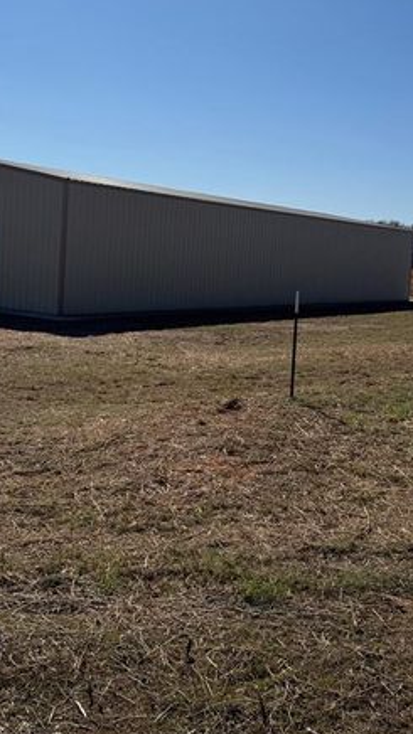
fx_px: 779
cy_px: 287
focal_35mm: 40
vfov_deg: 50.1
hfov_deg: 29.6
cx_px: 165
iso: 80
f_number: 1.78
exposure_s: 1/10417
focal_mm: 6.76
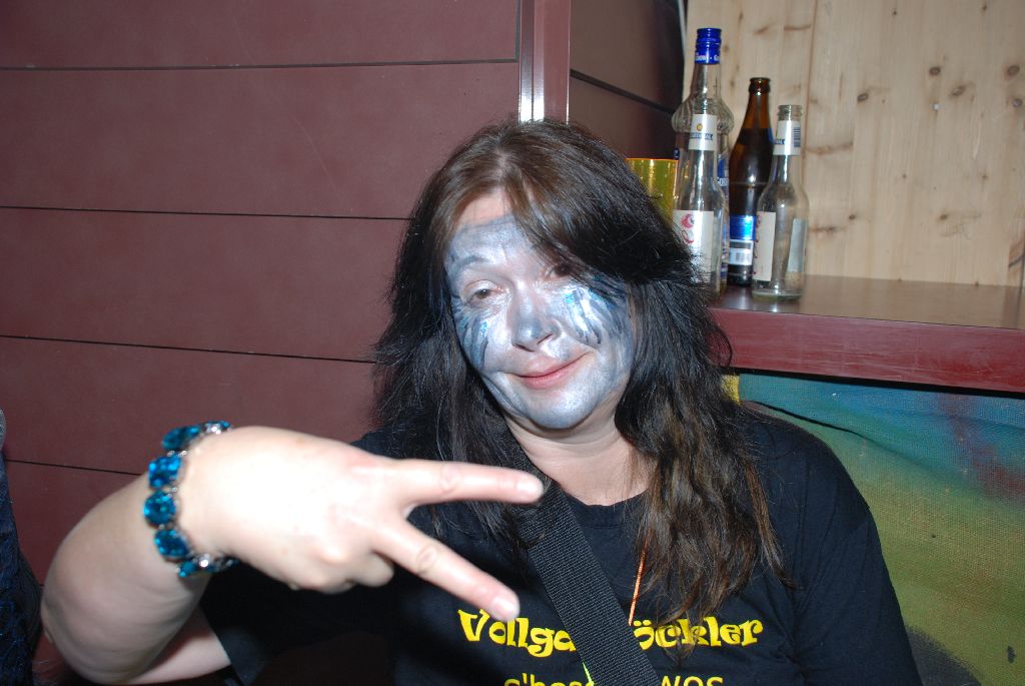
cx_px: 512
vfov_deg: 34.3
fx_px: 1111
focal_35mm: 39
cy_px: 343
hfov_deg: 49.5
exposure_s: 1/60
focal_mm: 26
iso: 200
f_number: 4
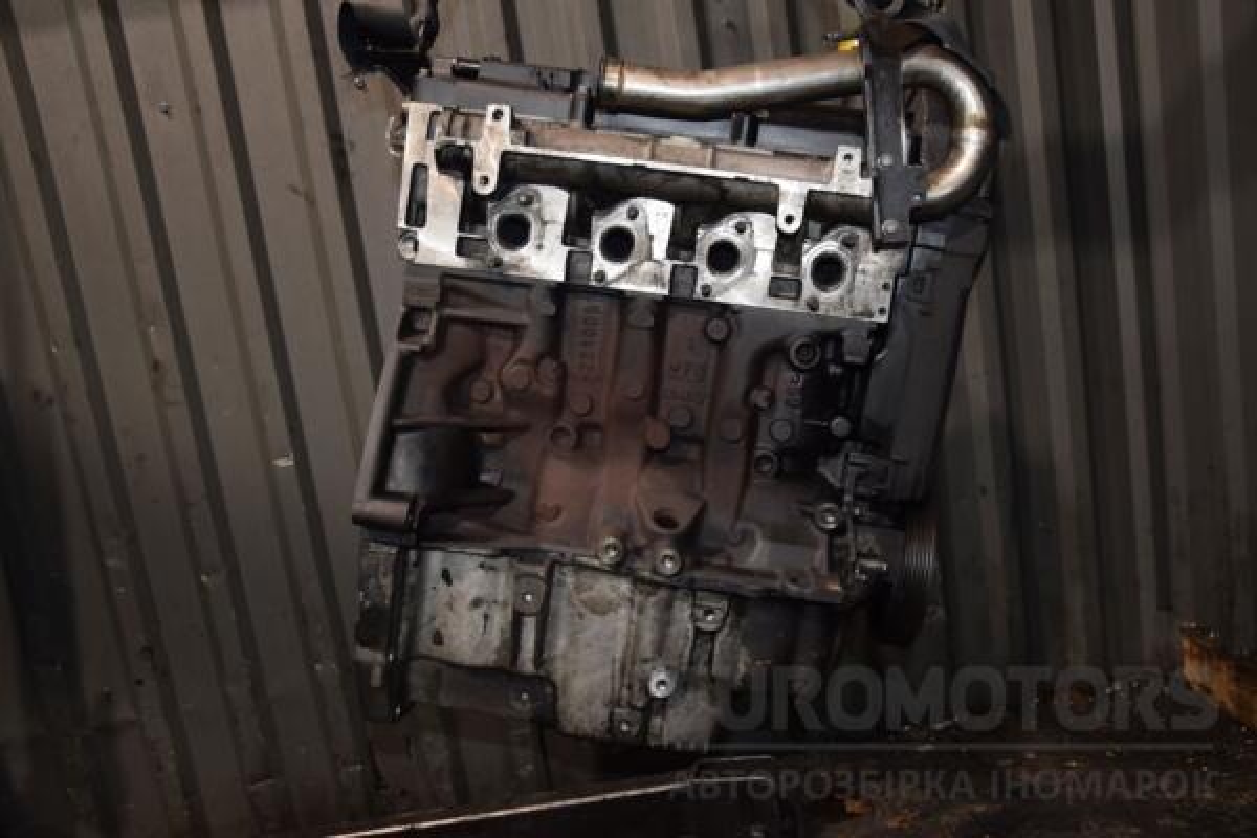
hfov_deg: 59.5
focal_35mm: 32
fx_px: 1100
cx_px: 628
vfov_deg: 41.7
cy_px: 419
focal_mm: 21
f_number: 5
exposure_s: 1/60
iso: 800
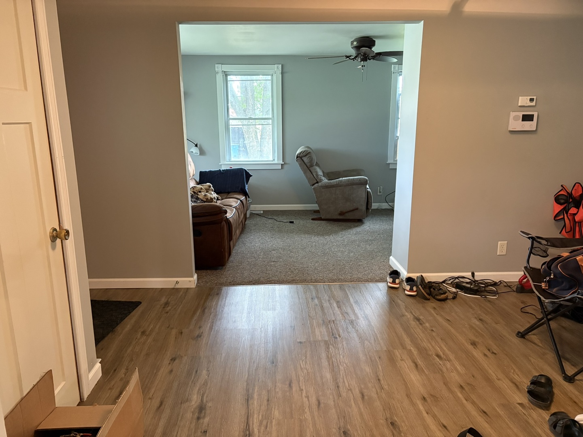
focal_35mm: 26
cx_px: 292
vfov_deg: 53.1
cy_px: 218
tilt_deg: -12.1
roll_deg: +1.1
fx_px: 438
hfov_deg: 67.3
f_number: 1.6
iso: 500
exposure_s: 1/40
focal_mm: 5.96
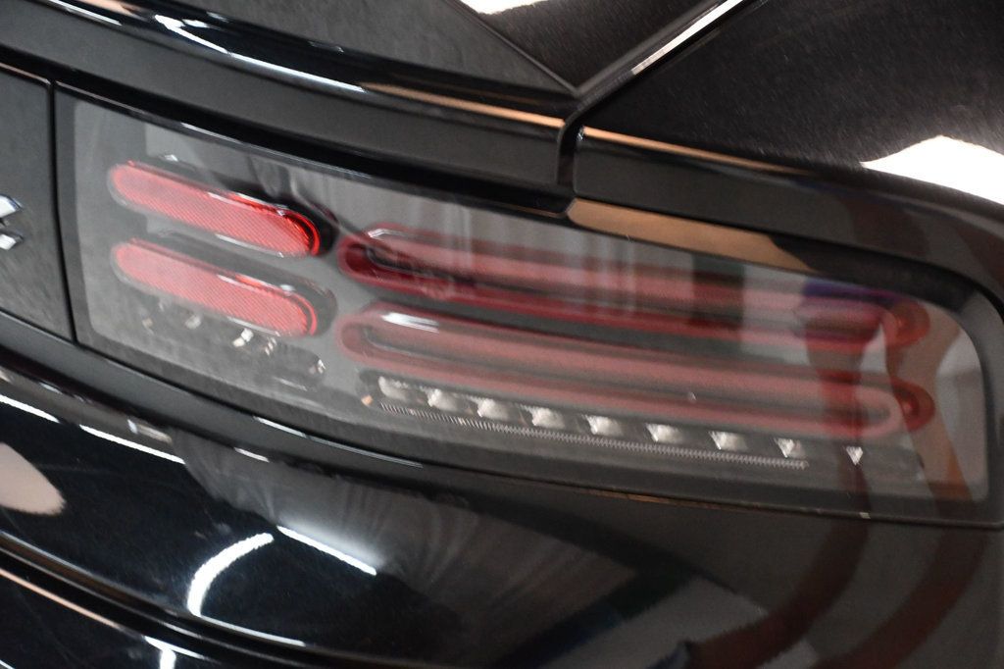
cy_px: 334
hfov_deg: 22.6
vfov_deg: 15.2
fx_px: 2509
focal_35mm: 90
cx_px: 502
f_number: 5
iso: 5600
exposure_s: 1/60
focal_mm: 60
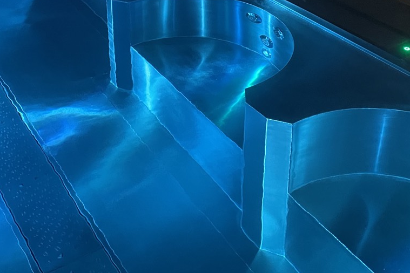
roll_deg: +0.5
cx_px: 179
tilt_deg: -25.0
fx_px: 649
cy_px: 6
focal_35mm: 57
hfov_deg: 35.0
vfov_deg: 22.9
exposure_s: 1/30
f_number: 1.6
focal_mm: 4.2
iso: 640
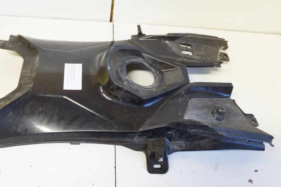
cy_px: 81
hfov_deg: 55.7
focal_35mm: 34
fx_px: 265
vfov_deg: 38.8
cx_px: 125
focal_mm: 20
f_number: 4
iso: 3200
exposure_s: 1/60
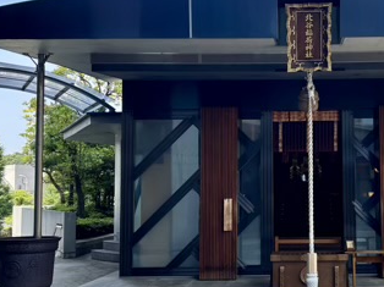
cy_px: 152
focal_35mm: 58
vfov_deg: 25.2
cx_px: 297
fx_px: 643
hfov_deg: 32.5
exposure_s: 1/927
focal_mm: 5.96
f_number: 1.6
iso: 50
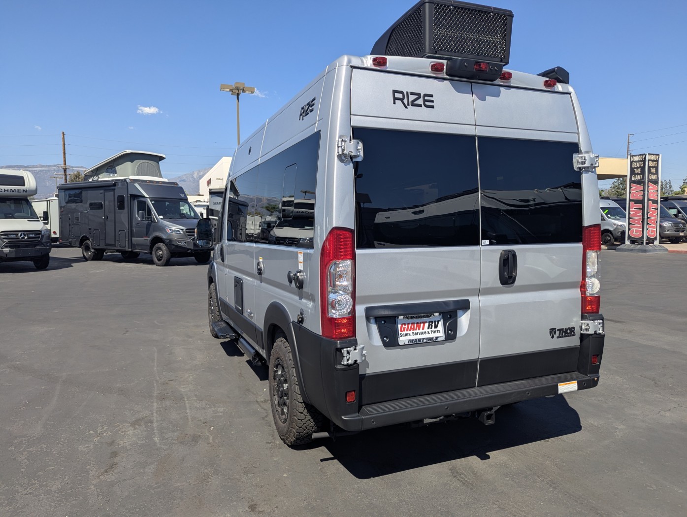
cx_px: 344
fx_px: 477
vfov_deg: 56.9
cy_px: 258
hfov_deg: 71.5
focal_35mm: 24
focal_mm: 6.81
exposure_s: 1/2262
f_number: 1.85
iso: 42
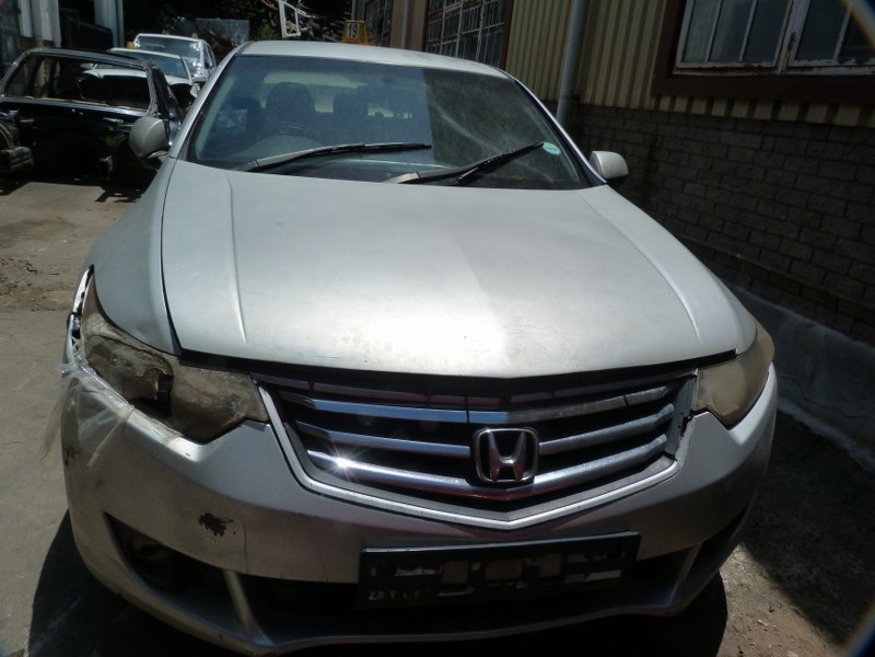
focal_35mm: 25
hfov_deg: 69.4
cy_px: 328
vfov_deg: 54.9
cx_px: 438
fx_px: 632
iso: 125
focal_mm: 4.5
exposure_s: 1/1000
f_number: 5.6
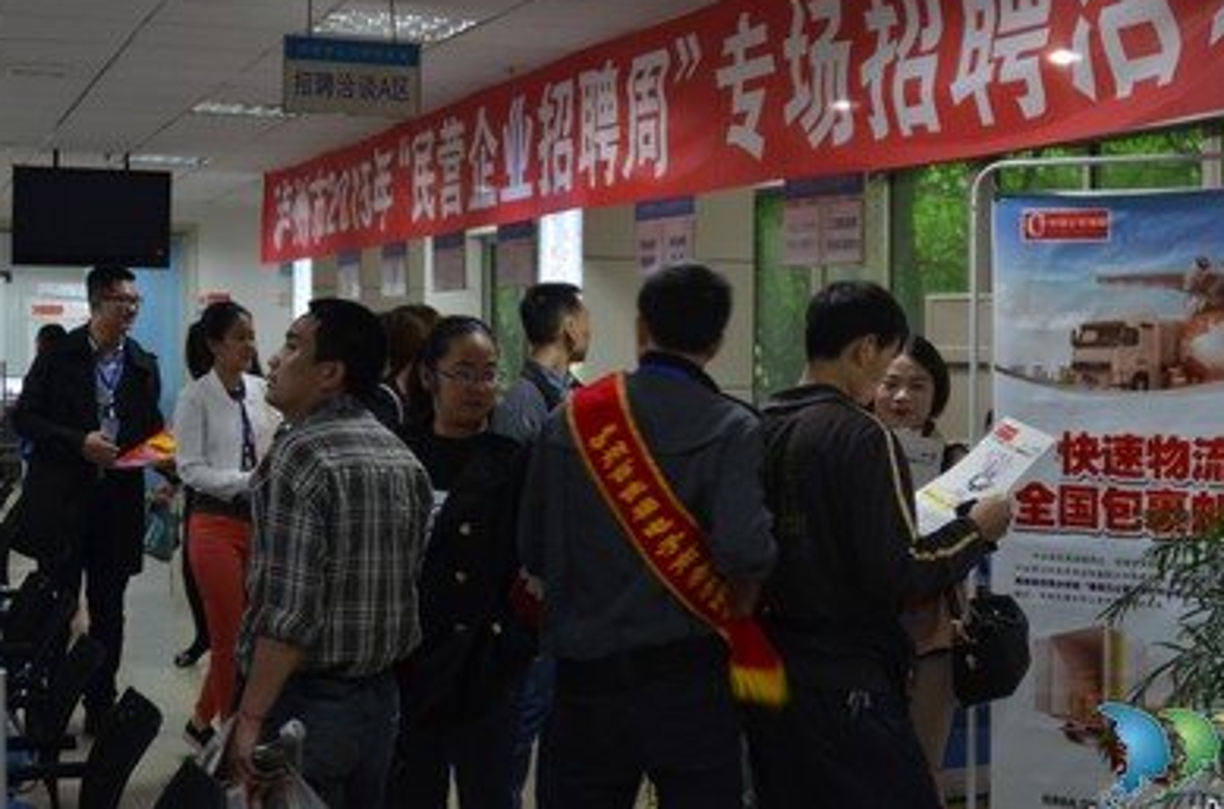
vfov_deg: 24.9
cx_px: 717
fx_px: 1831
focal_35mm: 54
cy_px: 326
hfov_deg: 36.9
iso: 800
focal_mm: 28
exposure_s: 1/45
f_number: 3.5
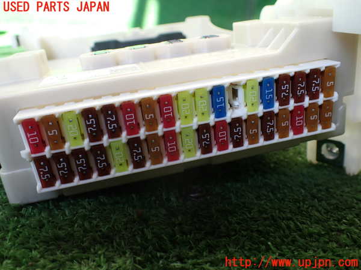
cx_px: 180
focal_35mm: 30
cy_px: 135
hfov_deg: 60.0
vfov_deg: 46.8
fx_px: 313
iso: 100
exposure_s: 1/125
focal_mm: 5.4
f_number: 2.3
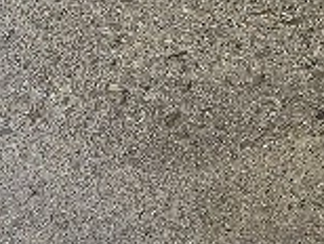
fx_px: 1397
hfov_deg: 10.1
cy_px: -246
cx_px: 947
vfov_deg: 9.3
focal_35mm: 149
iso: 25
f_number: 1.8
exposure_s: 1/435
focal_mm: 5.4
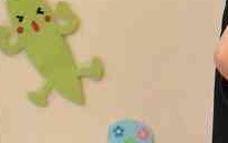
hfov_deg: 9.0
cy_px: 37
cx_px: 506
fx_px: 1330
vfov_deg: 6.1
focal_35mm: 214
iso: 8000
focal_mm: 24
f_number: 11
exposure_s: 1/500
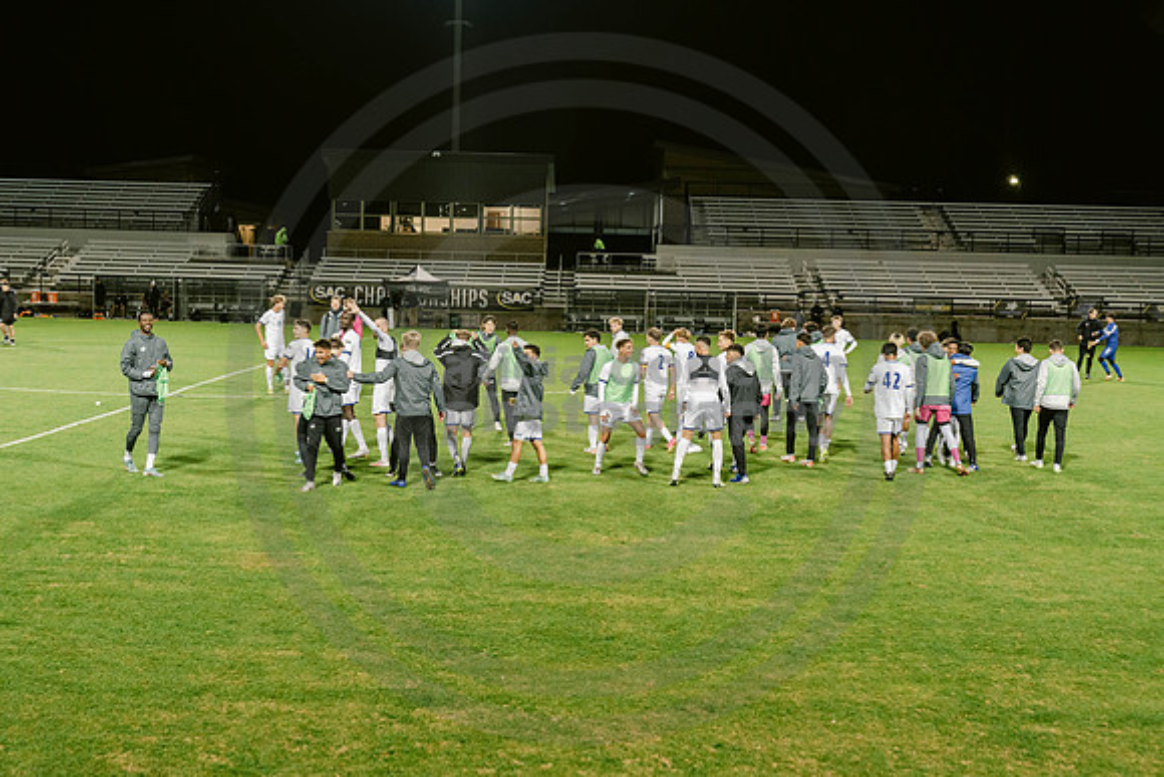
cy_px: 389
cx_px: 582
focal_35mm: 52
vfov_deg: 26.0
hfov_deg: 38.2
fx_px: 1682
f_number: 5.6
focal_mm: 52
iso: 2000
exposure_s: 1/125
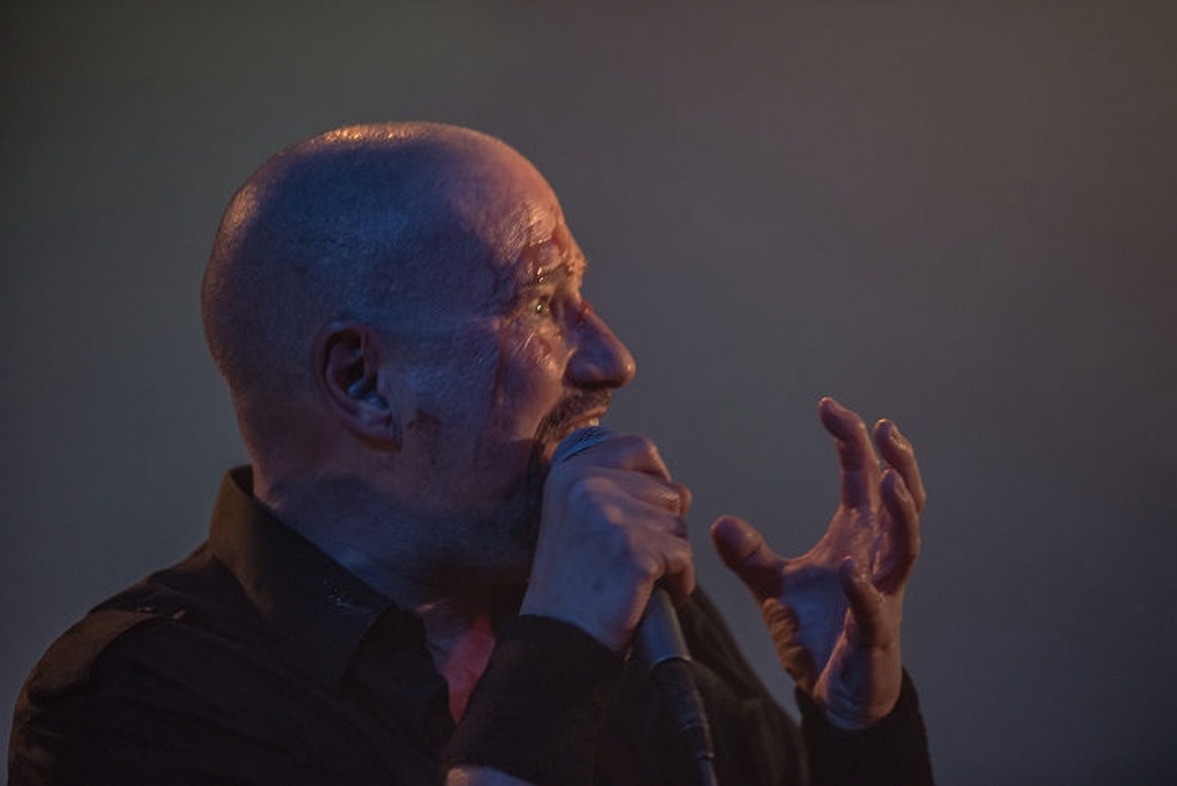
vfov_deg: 6.9
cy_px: 393
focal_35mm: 200
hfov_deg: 10.3
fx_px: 6543
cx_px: 588
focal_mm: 200
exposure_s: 1/100
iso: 3200
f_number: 2.8
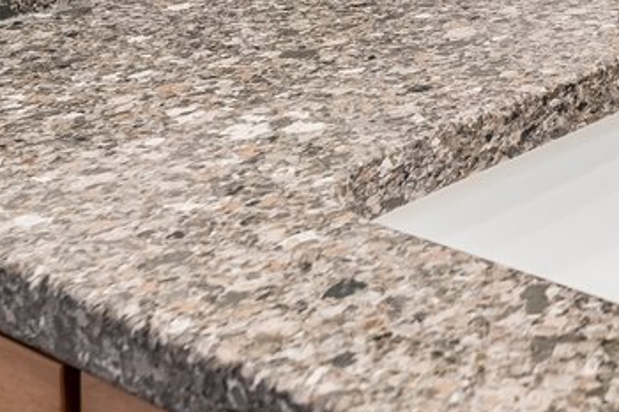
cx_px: 1059
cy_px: -378
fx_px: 1409
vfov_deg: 14.3
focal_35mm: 82
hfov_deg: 19.6
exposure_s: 1/8
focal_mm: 14
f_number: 5.6
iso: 200
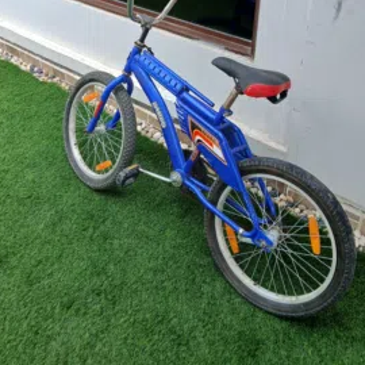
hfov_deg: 48.4
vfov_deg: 46.9
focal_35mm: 34
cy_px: 96
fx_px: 406
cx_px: 178
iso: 20
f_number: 1.8
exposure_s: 1/120
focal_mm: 3.98
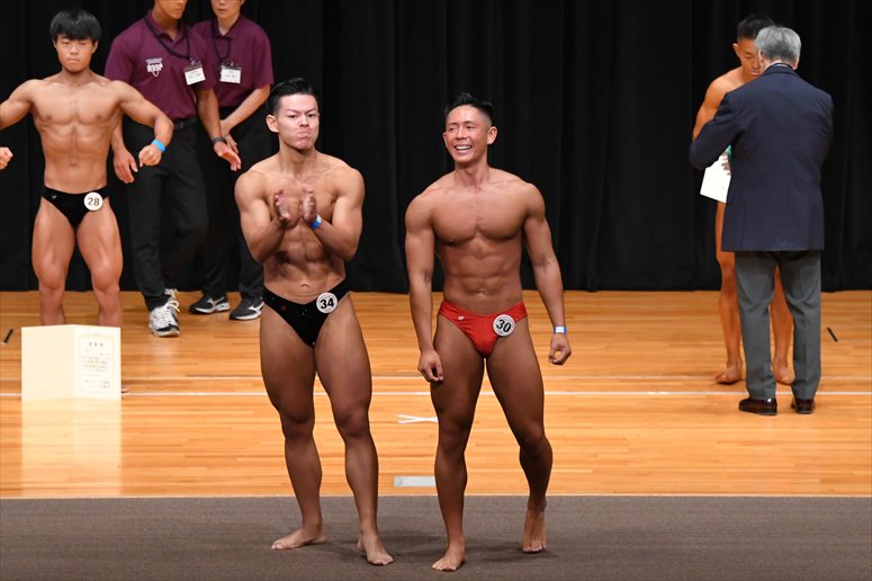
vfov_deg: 6.1
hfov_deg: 9.2
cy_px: 290
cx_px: 436
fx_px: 5447
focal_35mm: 225
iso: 4000
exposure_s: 1/400
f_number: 5.6
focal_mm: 150
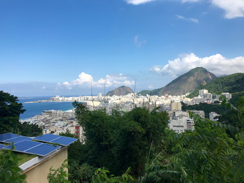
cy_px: 92
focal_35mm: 28
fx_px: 197
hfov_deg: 63.4
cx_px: 122
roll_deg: +1.8
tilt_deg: +2.2
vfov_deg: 49.7
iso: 20
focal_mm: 3.99
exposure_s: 1/2457
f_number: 1.8
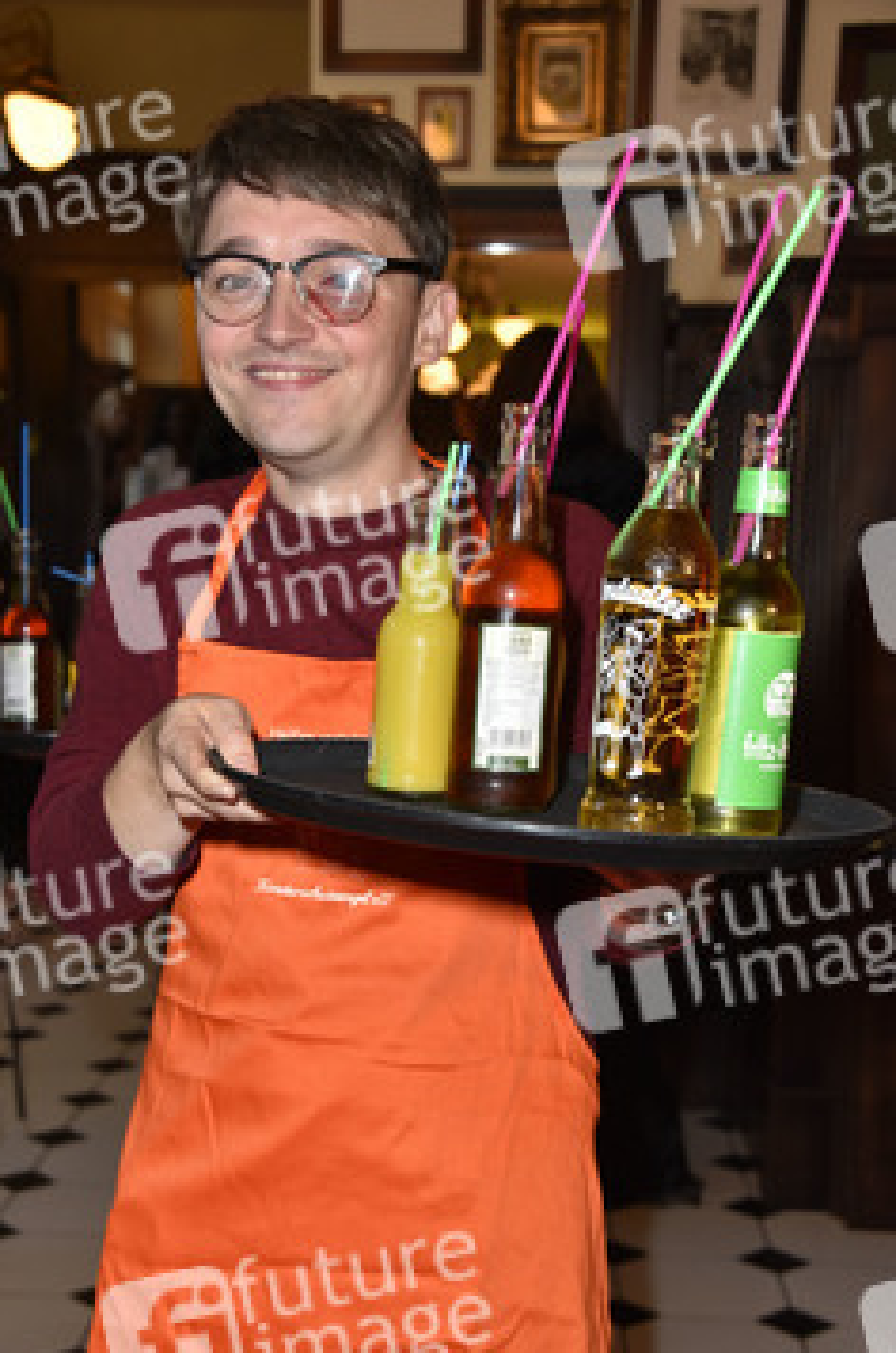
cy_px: 753
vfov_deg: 36.9
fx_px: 2024
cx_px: 406
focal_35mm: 54
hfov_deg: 25.0
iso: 1250
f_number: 5.6
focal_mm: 48
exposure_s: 1/100
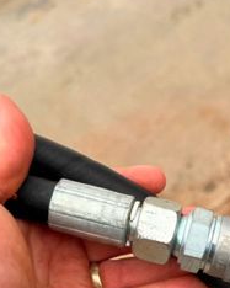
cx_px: 200
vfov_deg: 30.1
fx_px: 511
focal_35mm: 60
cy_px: 261
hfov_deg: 24.7
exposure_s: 1/355
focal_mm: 6.76
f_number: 1.78
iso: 80
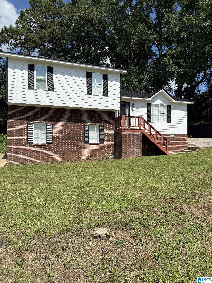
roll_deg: -0.5
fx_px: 196
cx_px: 106
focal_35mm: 24
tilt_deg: +1.9
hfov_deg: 56.8
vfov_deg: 71.6
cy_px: 142
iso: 80
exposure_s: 1/6173
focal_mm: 6.76
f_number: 1.78
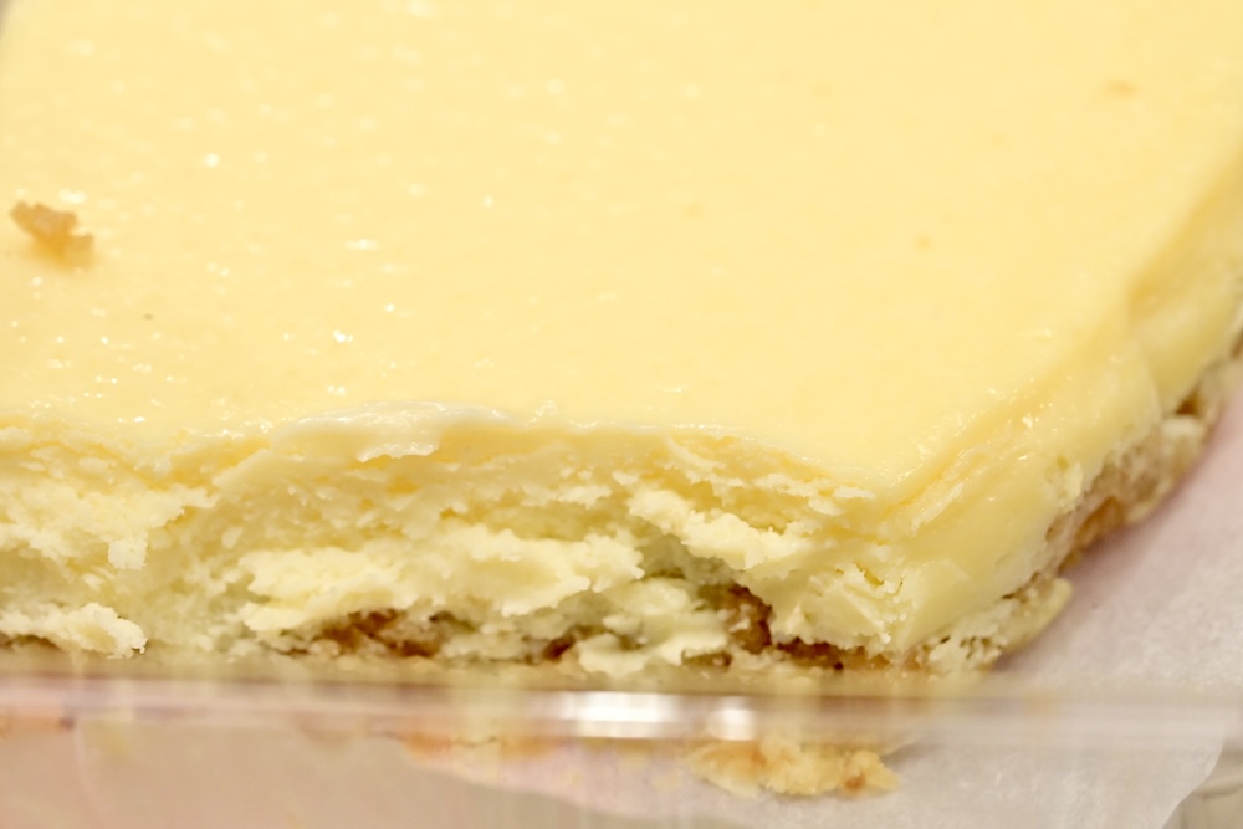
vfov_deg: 22.6
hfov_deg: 33.4
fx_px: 2072
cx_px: 622
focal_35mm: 60
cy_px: 414
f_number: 10
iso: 6400
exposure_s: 1/125
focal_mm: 60
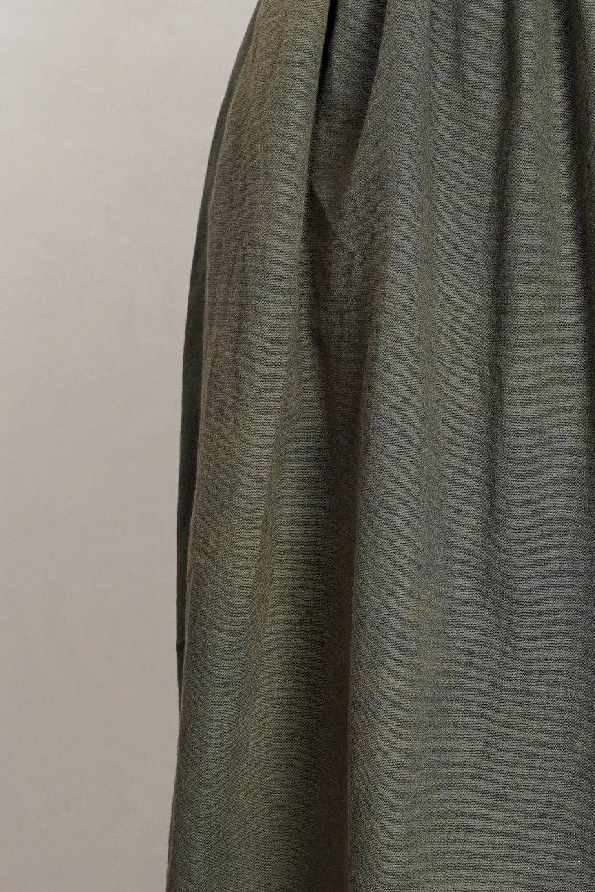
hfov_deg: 13.5
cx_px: 594
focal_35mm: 100
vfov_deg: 20.3
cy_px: 613
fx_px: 2478
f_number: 4
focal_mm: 32
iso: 400
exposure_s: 1/80
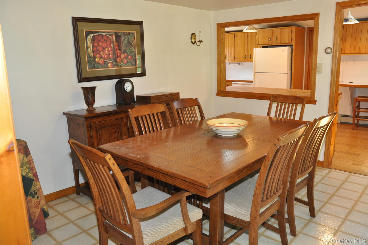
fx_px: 276
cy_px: 122
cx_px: 184
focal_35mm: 27
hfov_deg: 67.4
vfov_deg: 47.8
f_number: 6.3
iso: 1250
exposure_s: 1/60
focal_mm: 18
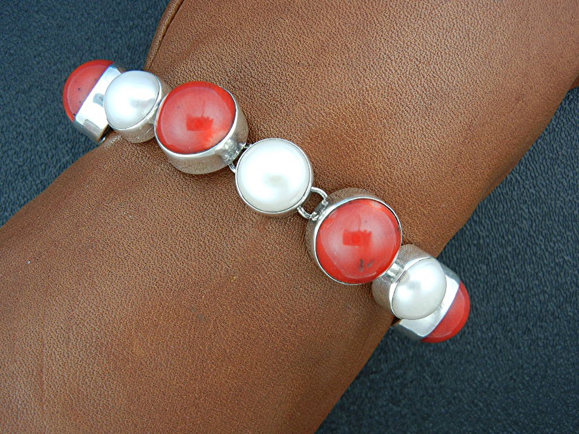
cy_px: 217
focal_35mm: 52
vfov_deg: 28.0
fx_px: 870
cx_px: 290
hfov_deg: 36.8
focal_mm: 9.3
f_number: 3.9
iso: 200
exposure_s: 1/5.8
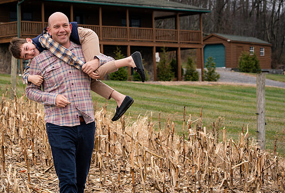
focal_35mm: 134
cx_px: 84
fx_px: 1067
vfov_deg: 10.4
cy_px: 69
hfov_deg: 15.2
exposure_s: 1/500
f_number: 5.6
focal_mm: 85
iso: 320
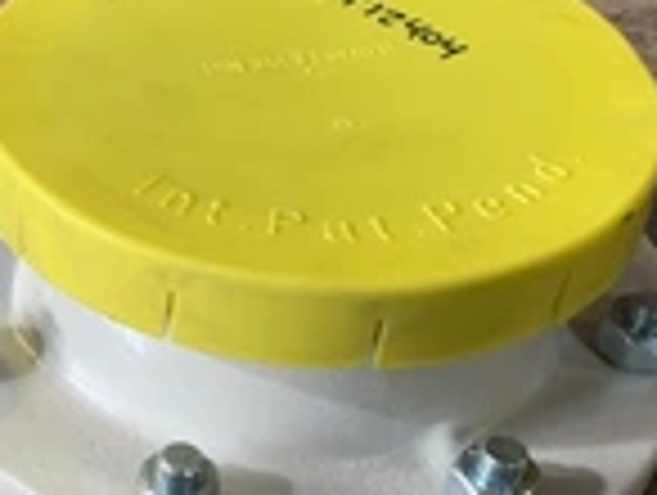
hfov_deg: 25.8
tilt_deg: -37.4
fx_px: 1350
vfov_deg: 20.4
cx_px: -18
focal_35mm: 71
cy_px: 432
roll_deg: +22.0
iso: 200
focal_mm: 4.25
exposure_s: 1/60
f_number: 1.8
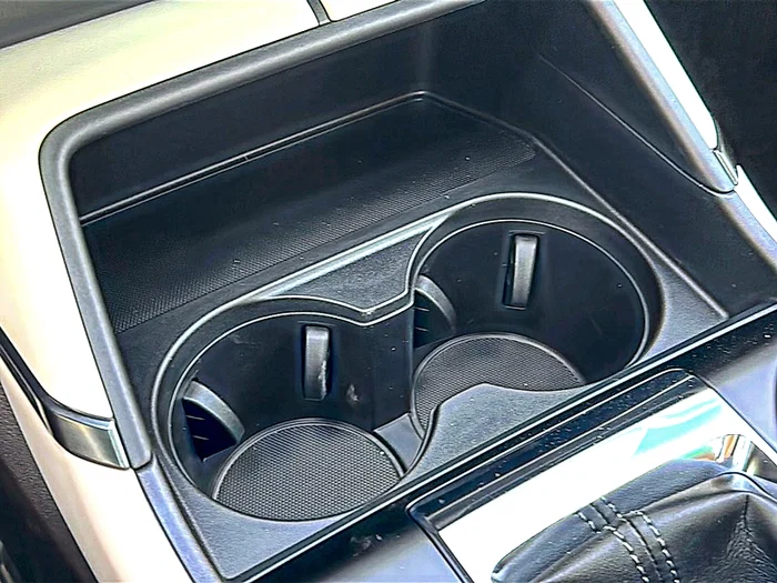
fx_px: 965
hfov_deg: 43.9
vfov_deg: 33.6
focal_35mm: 43
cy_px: 292
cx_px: 388
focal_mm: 6.86
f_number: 1.78
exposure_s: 1/42
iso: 125
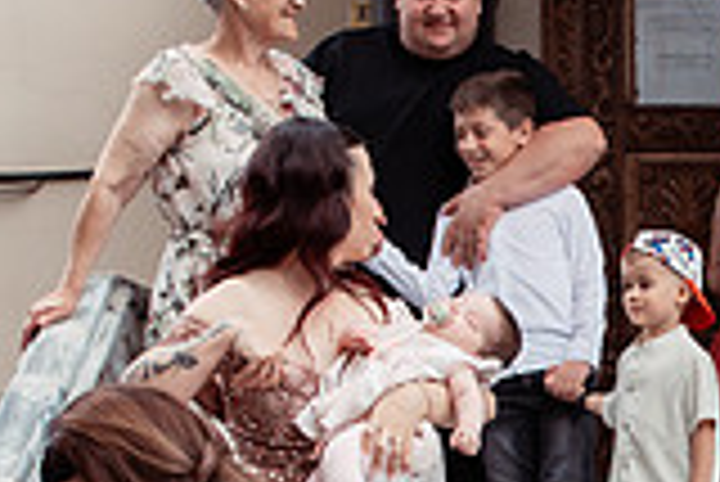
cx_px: 769
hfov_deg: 14.7
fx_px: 2722
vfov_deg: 9.9
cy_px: 615
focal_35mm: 136
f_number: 6.3
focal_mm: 35
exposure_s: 1/320
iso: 400
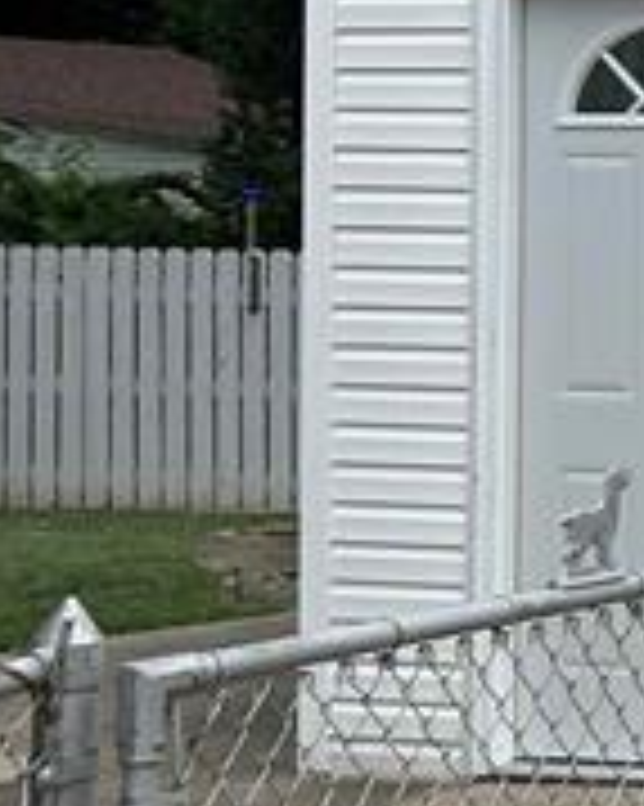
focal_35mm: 145
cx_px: 1684
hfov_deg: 9.2
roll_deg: -1.0
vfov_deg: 13.3
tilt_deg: +0.5
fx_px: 3458
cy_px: 243
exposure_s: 1/2165
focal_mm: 5.7
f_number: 1.5
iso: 50
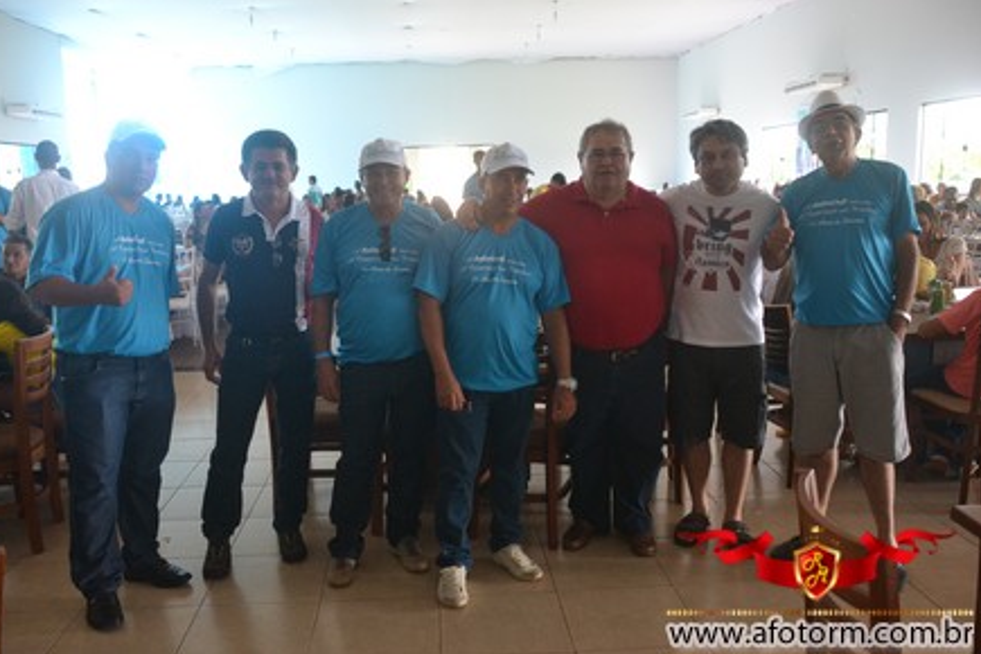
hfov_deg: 60.3
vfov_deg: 42.3
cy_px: 334
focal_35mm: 31
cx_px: 478
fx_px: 845
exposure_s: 1/60
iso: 1100
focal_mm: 20
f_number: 3.5
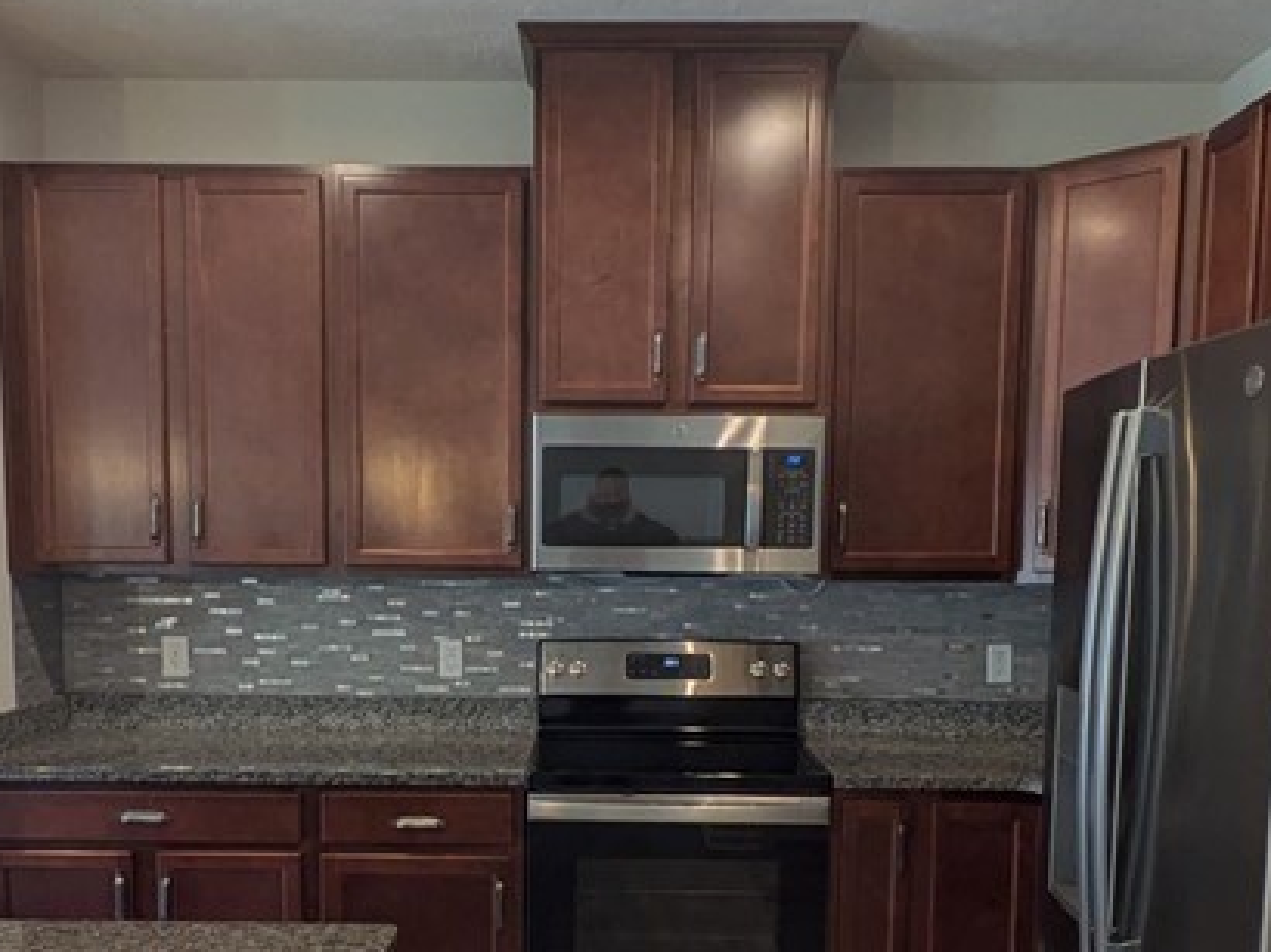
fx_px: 1284
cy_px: 654
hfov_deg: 52.6
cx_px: 595
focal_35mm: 35
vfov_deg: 40.0
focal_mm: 1.85
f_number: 2.2
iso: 230
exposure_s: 1/120
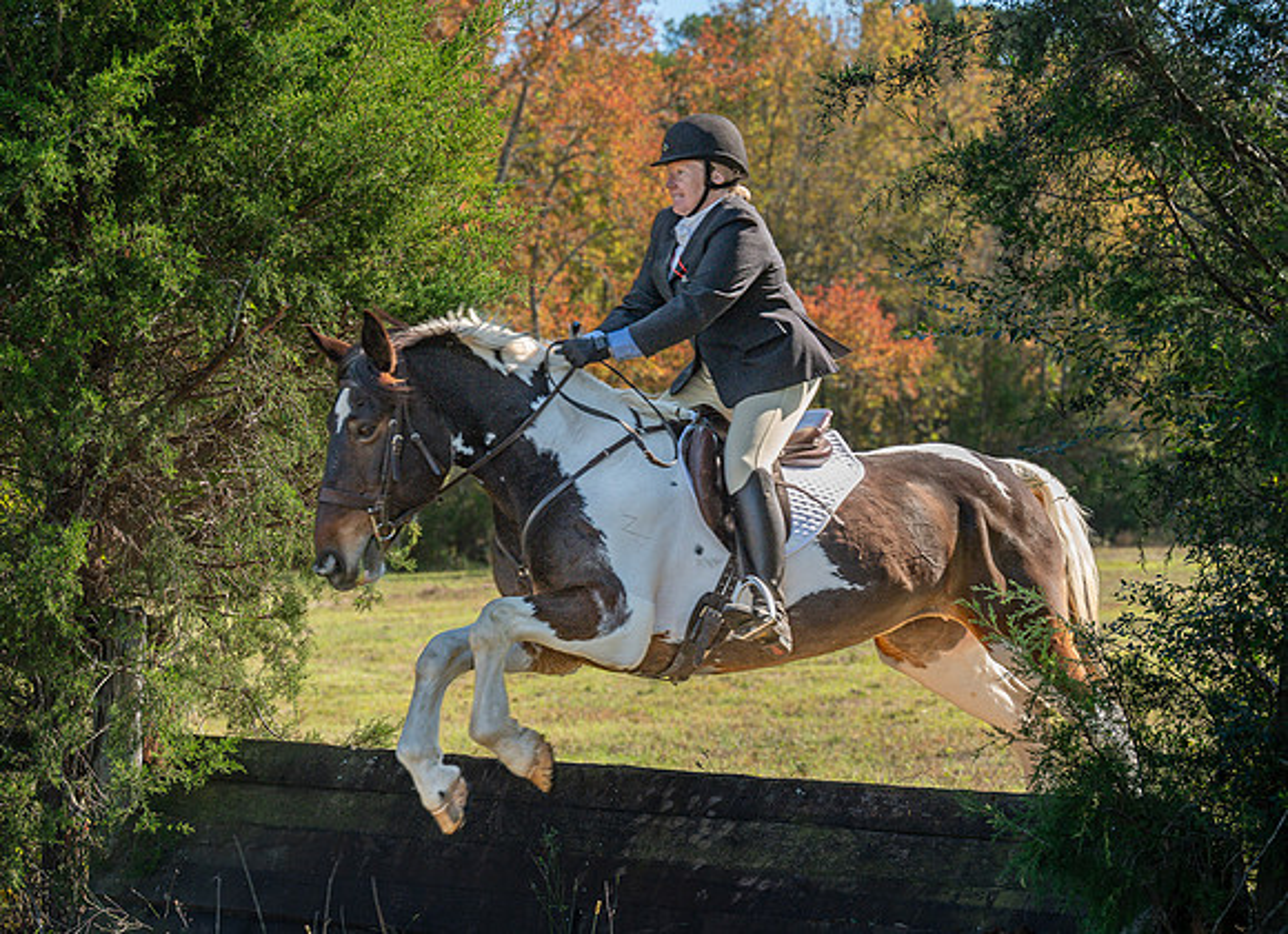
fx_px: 3027
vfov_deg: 17.6
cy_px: 430
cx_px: 566
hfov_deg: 24.0
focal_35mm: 82
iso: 500
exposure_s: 1/640
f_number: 4
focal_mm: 70
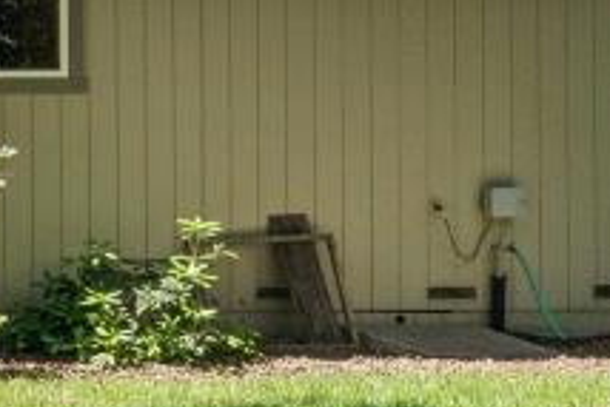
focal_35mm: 98
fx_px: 1662
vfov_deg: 13.9
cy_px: 97
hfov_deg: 14.5
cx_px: -812
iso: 200
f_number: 11
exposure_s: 1/125
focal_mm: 14
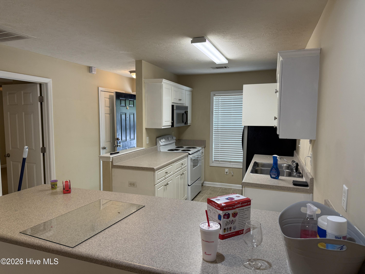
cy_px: 137
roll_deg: +0.4
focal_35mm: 24
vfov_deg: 56.8
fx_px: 253
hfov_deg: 71.6
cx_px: 182
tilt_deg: -4.6
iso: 160
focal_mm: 6.76
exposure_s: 1/120
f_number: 1.78
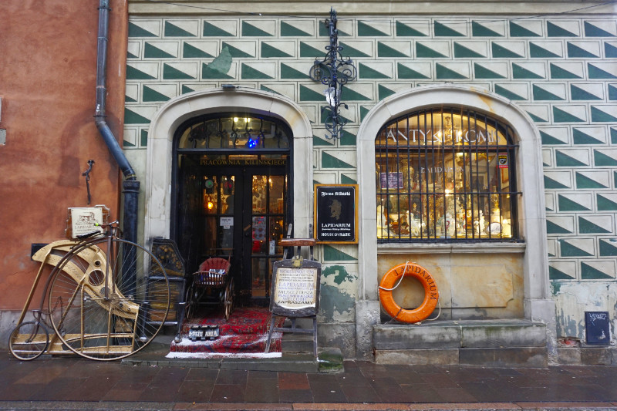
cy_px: 206
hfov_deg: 73.8
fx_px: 411
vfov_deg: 53.1
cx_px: 308
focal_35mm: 24
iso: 320
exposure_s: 1/60
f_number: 4
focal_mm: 16
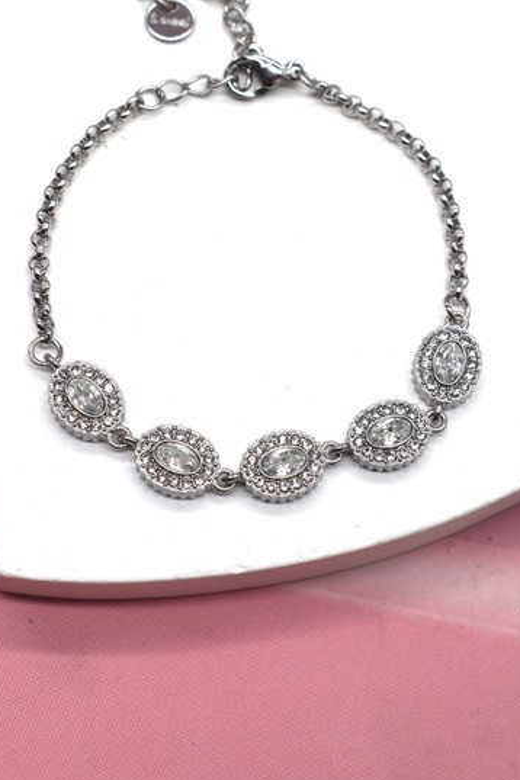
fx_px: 1863
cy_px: 331
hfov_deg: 15.9
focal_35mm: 86
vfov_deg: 23.6
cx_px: 232
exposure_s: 1/250
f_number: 8
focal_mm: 38
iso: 250
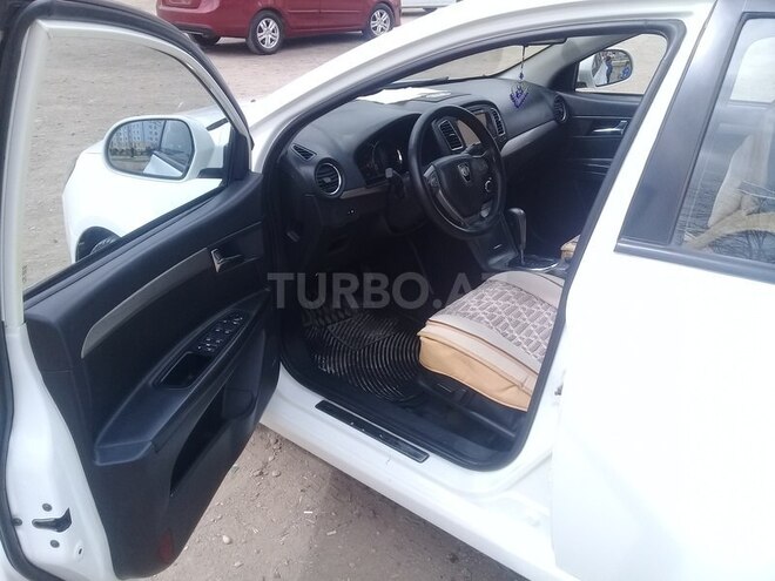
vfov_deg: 45.4
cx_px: 388
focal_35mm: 31
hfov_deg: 58.4
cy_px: 290
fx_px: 694
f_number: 2.2
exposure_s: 1/346
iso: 50
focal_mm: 3.3
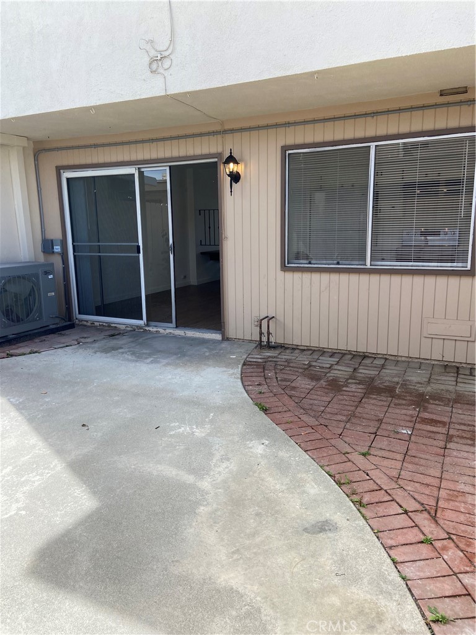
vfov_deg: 67.3
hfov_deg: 53.1
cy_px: 318
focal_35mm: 26
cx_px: 238
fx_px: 477
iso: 32
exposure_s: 1/1170
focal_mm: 4.25
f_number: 1.8
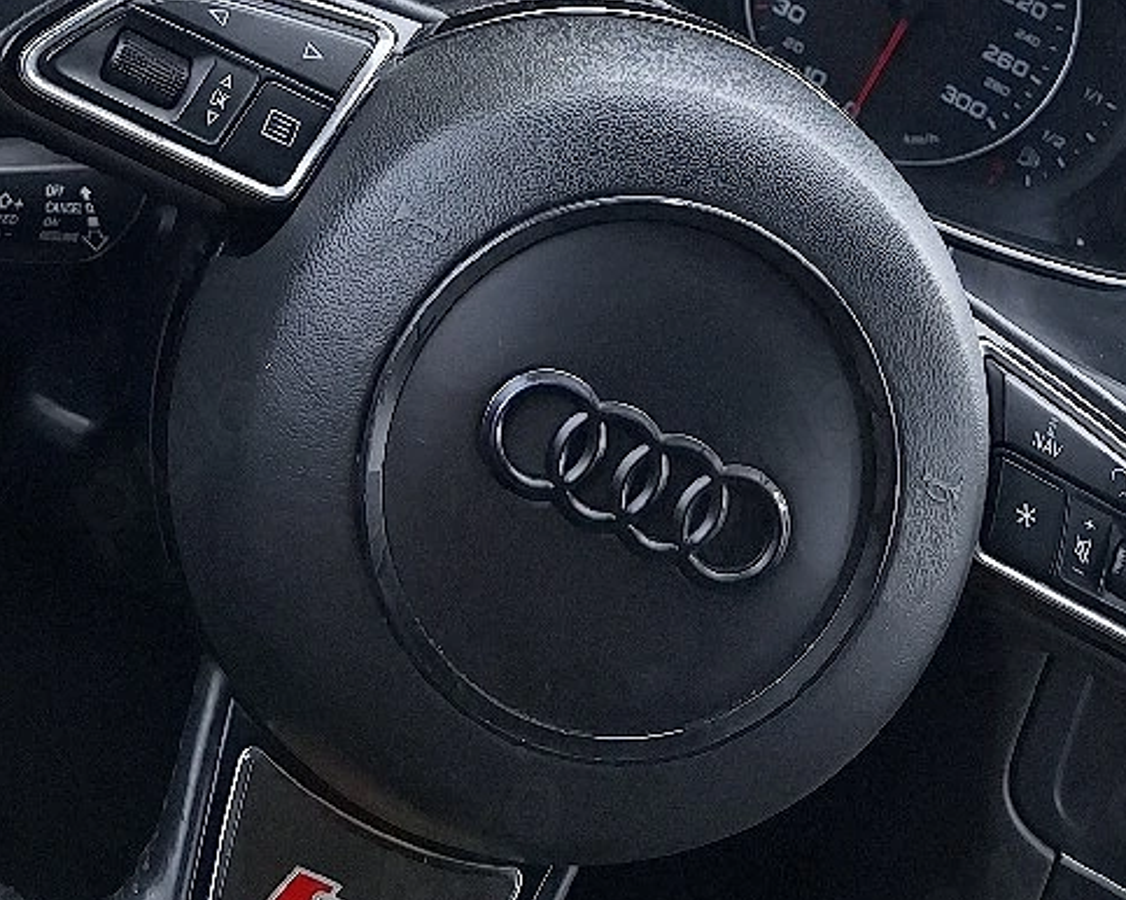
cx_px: 471
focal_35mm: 62
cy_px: -162
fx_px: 2065
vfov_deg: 22.7
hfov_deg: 30.4
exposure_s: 1/204
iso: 40
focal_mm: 5.54
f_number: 1.8
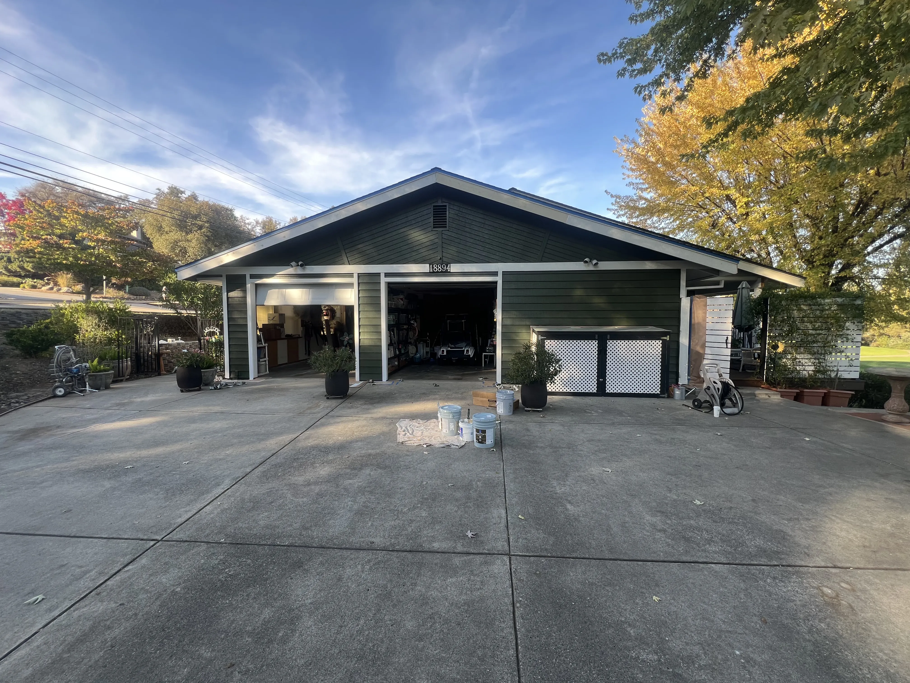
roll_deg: +0.4
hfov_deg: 106.2
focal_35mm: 13
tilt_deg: -2.4
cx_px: 455
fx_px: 342
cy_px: 342
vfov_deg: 89.9
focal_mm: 1.57
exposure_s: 1/123
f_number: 1.8
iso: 32
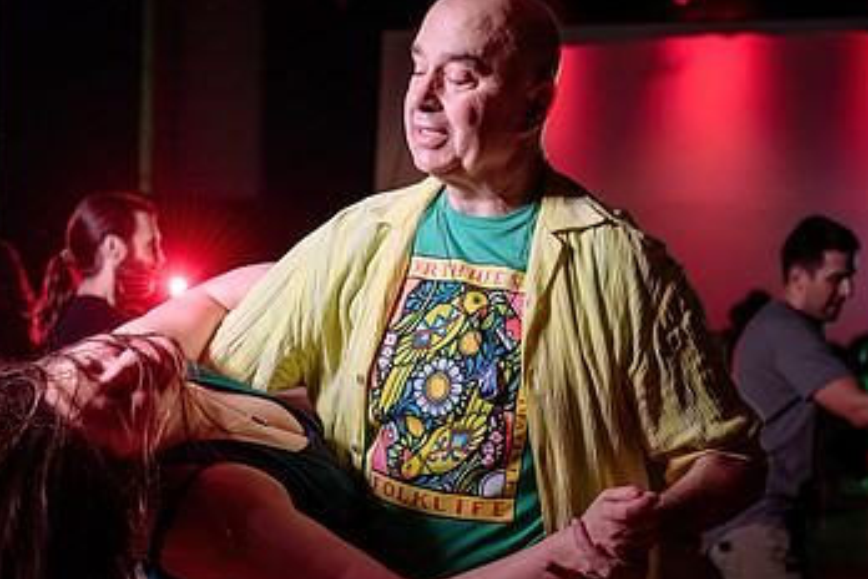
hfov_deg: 31.4
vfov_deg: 21.2
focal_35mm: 64
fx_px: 1543
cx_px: 458
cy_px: 386
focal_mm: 35
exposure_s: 1/60
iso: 1000
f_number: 3.2
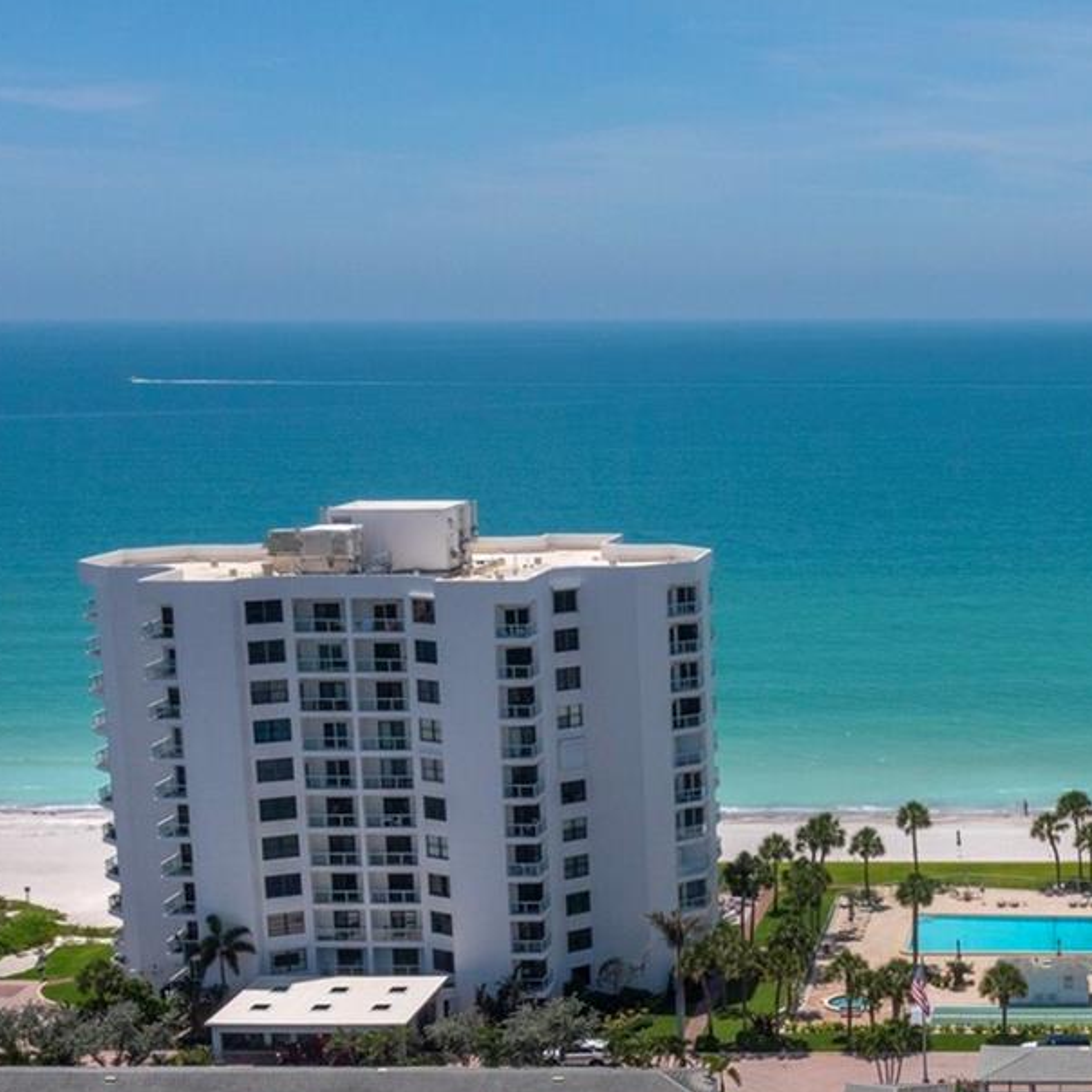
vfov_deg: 27.1
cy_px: 746
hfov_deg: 25.9
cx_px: 1087
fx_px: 2248
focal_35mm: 63
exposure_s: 1/1250
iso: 100
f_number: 7.1
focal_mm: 10.26
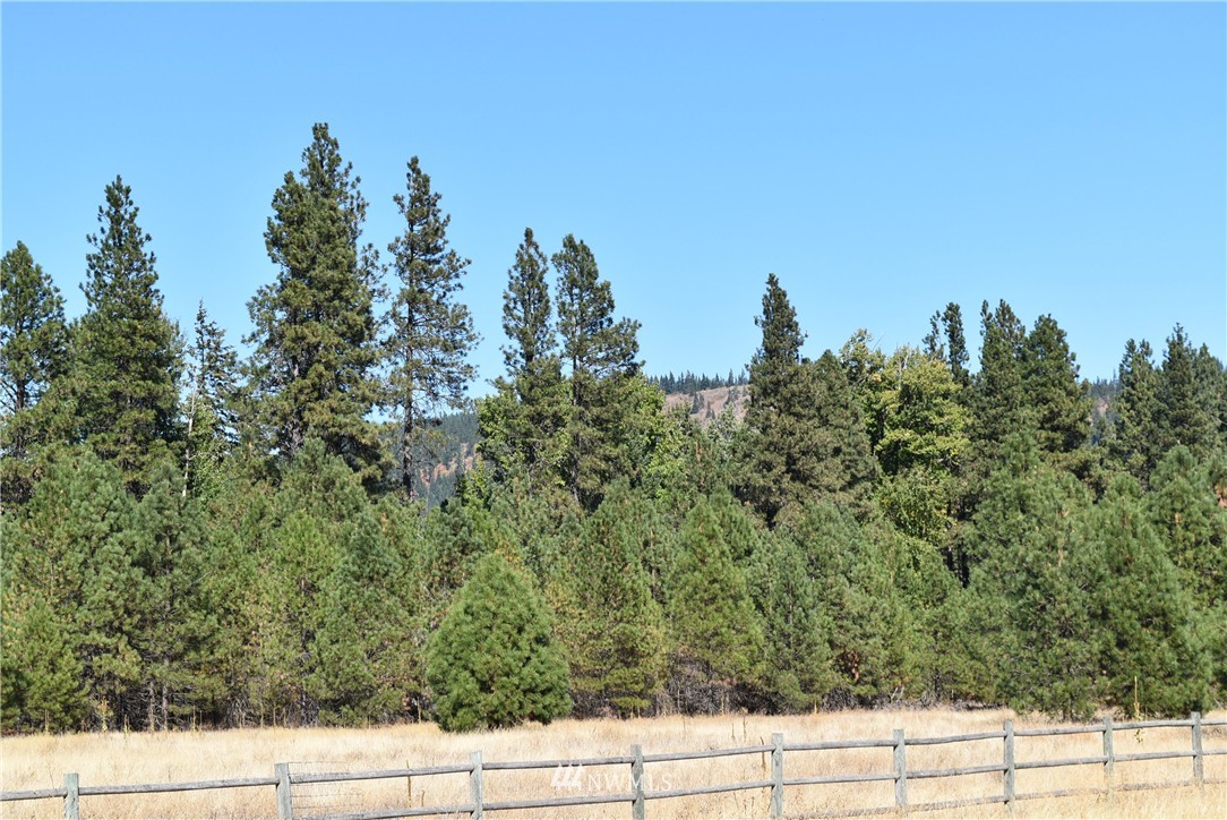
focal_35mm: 72
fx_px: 2455
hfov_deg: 28.1
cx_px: 614
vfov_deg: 18.9
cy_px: 410
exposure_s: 1/400
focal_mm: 48
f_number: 10
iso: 200
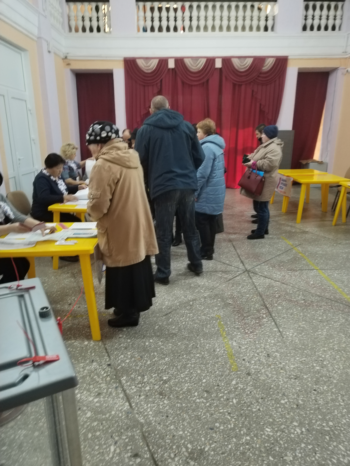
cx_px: 175
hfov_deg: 53.1
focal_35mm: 26
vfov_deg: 67.3
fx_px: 351
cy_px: 233
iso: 603
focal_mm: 4.75
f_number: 1.8
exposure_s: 1/33.3
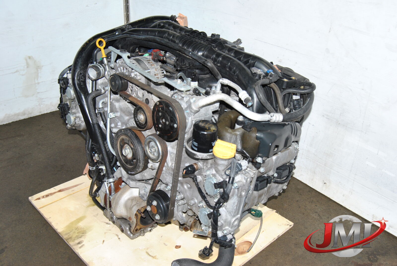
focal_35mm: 36
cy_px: 133
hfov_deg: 53.1
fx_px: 397
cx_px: 198
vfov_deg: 37.0
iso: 400
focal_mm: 24
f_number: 8
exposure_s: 1/200
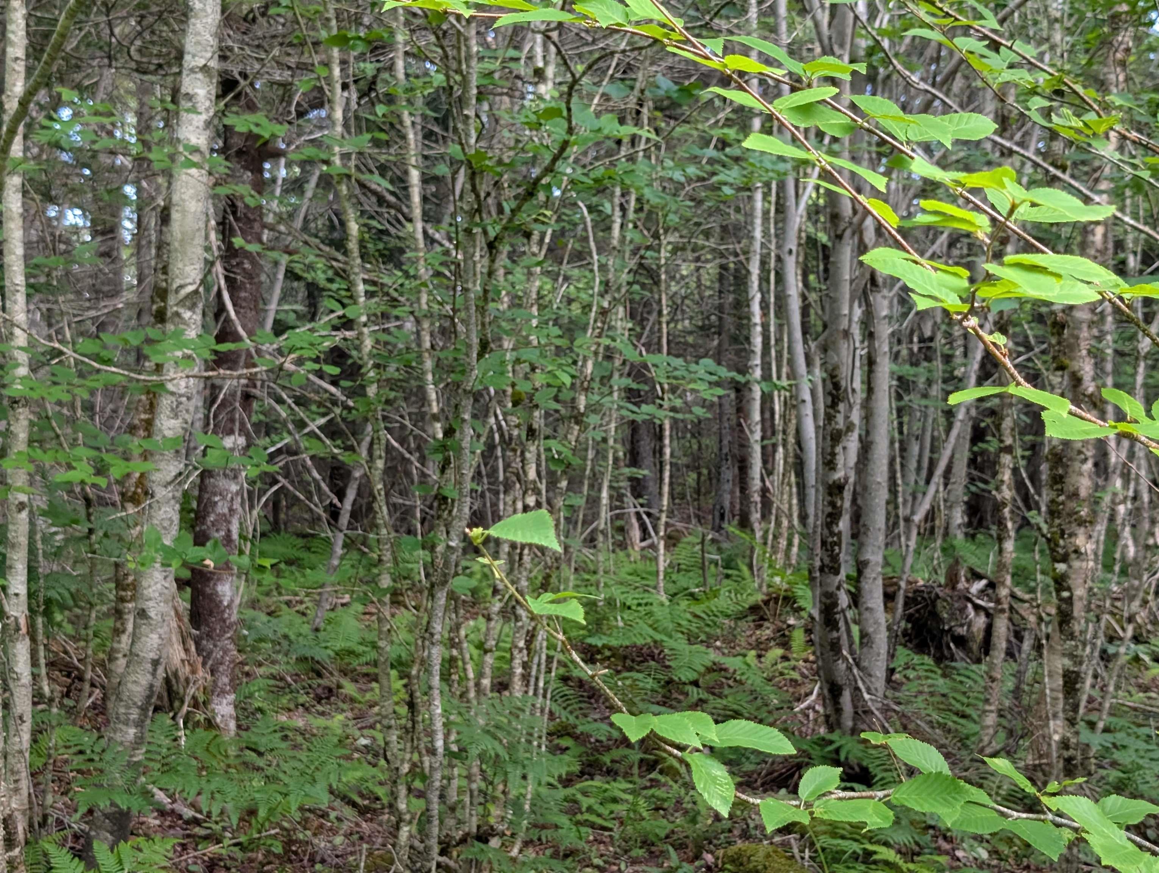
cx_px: 580
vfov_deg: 29.7
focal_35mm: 49
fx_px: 1643
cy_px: 436
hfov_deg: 38.9
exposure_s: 1/400
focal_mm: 6.9
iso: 308
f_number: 1.68
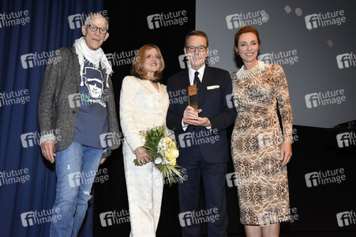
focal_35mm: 36
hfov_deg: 53.2
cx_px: 178
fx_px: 356
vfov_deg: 36.8
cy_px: 118
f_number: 6.3
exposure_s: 1/160
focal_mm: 24
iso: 1600
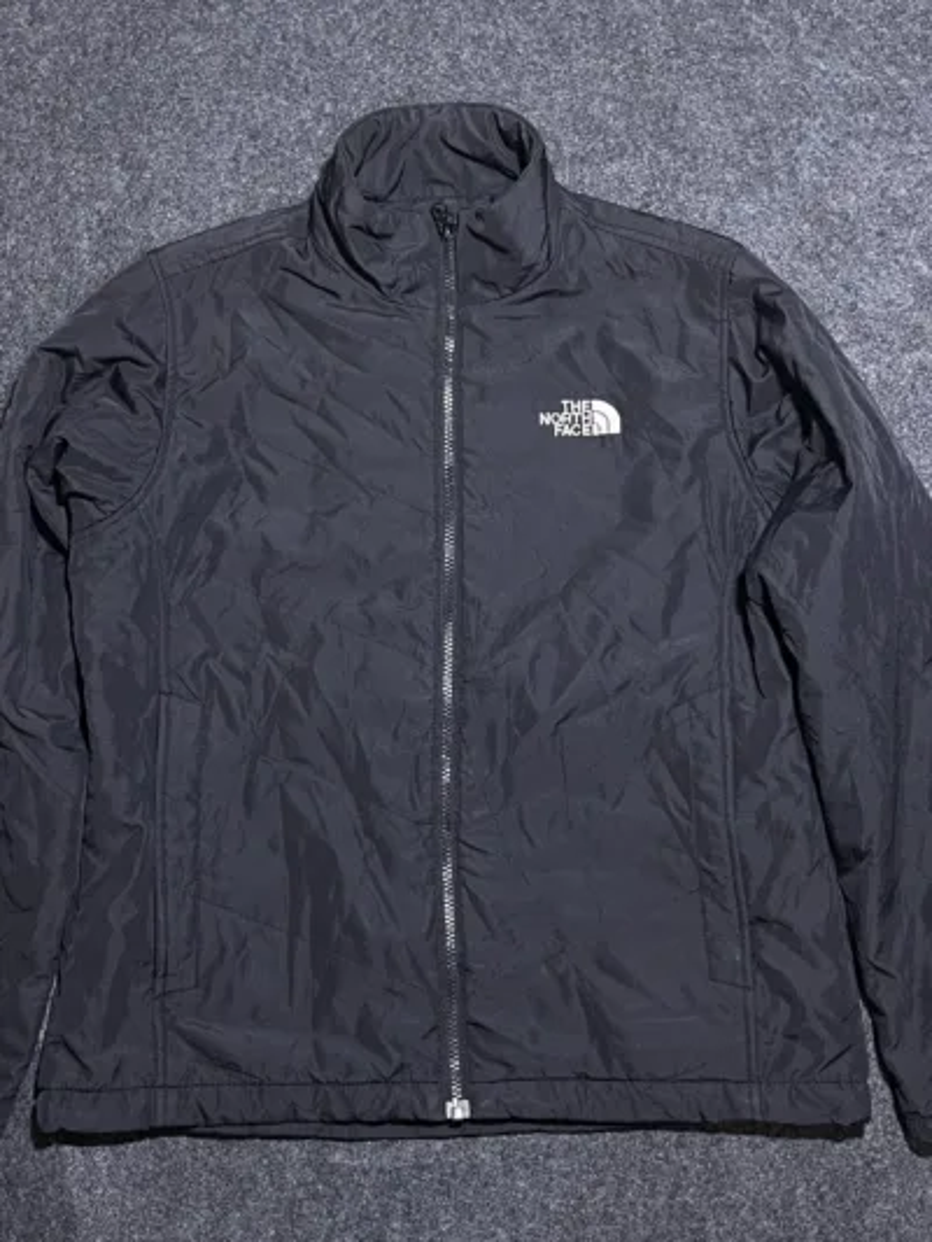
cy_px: 621
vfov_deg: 67.3
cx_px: 466
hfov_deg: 53.1
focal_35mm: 26
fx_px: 933
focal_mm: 4.2
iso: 160
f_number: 1.6
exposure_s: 1/50
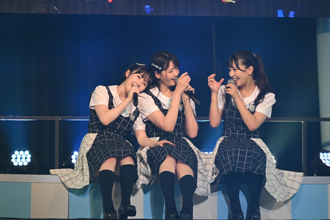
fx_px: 3666
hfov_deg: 5.2
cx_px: 165
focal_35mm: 400
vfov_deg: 3.4
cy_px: 110
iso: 3200
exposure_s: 1/500
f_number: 5.6
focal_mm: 400
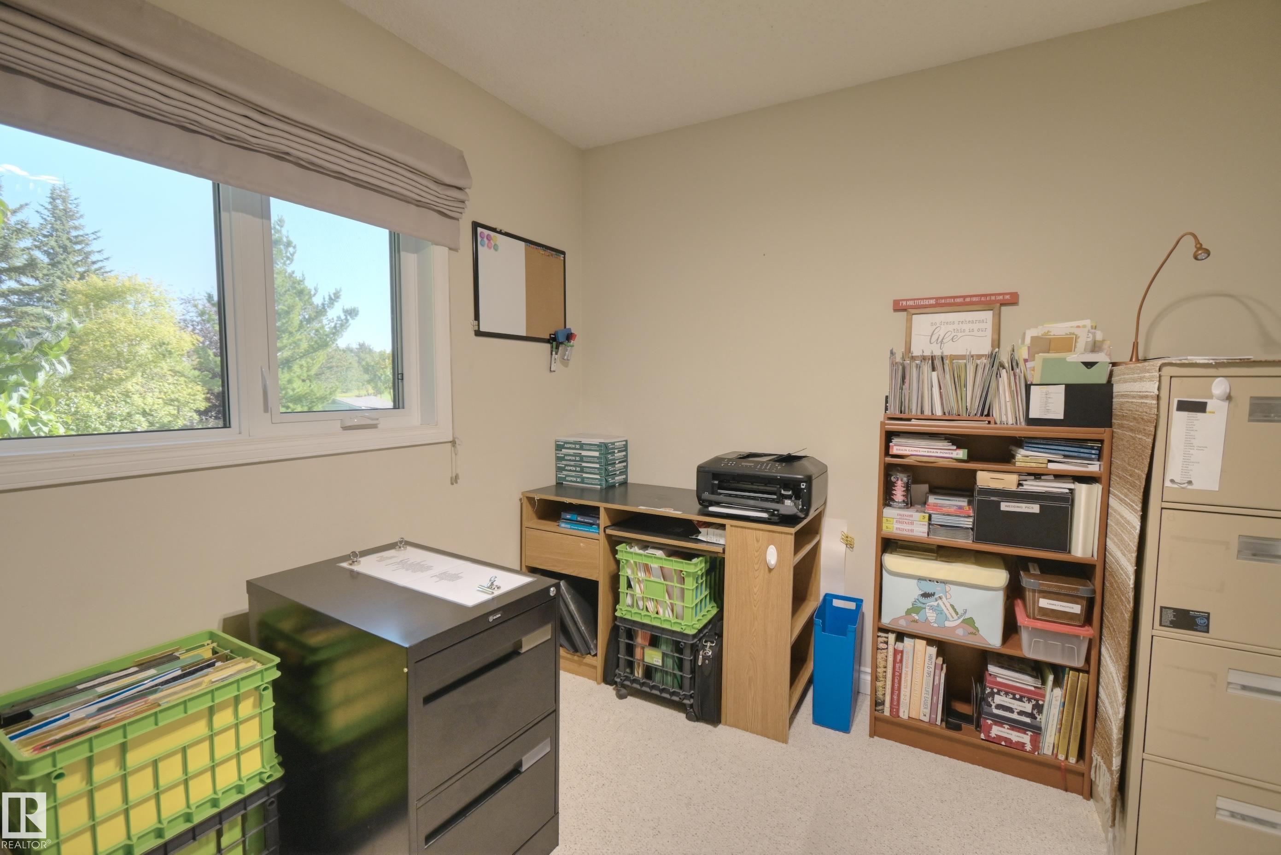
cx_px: 640
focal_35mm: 15
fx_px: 534
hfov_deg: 100.4
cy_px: 428
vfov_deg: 77.3
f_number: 5
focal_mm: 10
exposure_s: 1/640
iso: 1600
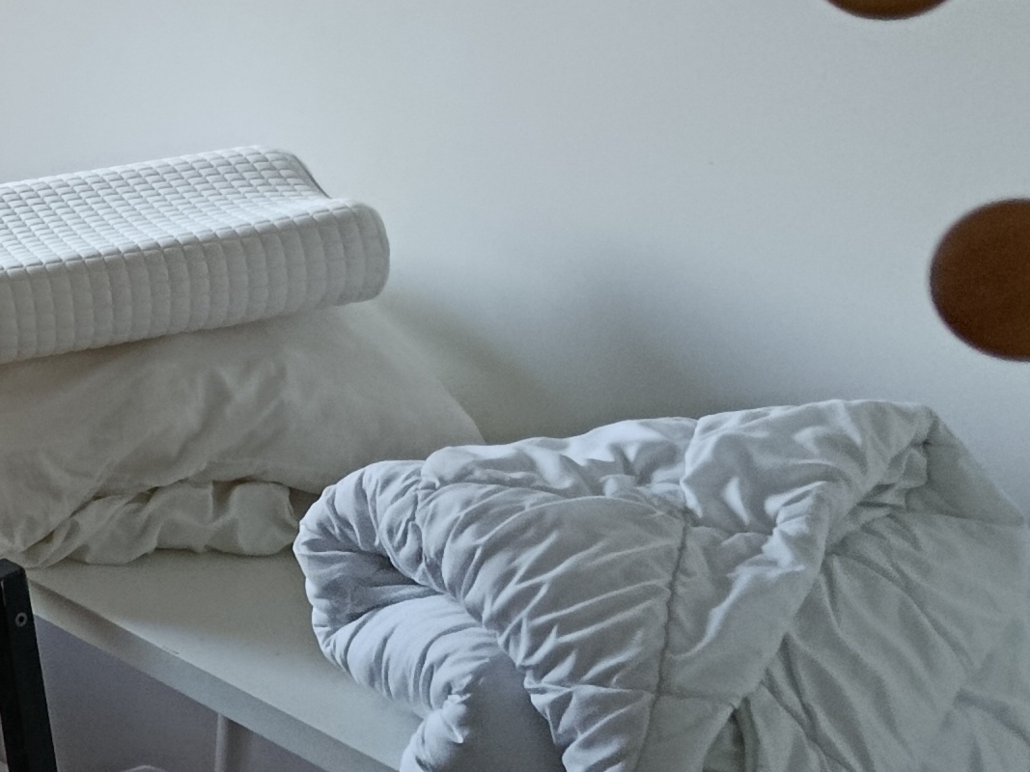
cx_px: -646
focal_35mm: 90
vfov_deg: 16.3
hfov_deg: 18.5
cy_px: 148
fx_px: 2678
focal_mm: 5.24
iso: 1134
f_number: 1.7
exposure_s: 1/33.3
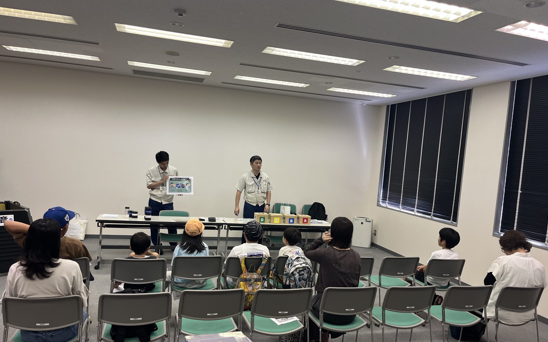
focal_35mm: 28
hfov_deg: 66.5
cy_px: 189
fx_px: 418
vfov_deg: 44.5
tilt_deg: -5.0
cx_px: 276
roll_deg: -4.1
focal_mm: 5.1
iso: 100
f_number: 1.6
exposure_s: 1/120
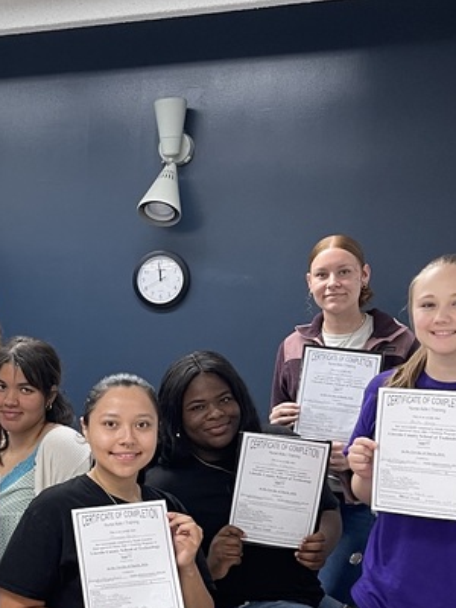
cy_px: 483
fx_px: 1124
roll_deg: +0.6
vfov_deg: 29.6
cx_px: -12
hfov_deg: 22.0
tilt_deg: -9.2
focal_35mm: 64
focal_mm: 5.1
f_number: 1.6
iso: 125
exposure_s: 1/60
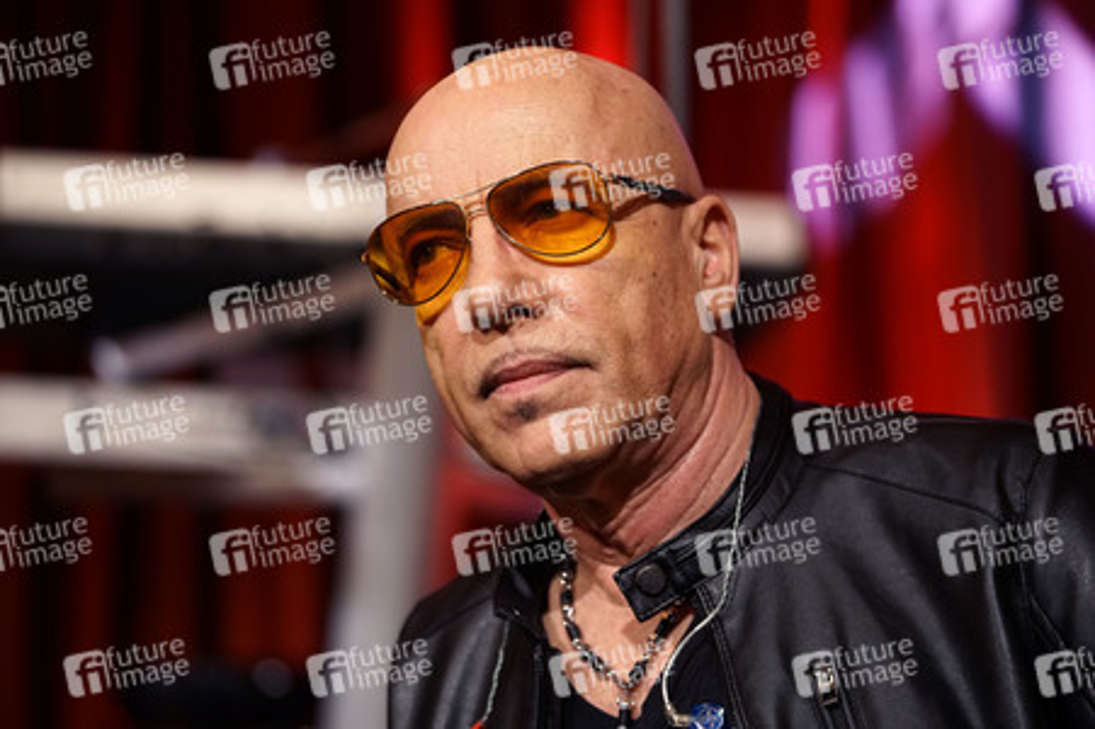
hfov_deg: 17.7
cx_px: 548
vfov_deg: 11.8
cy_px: 364
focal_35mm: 116
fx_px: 3526
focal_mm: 116
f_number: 4
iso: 1600
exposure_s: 1/80
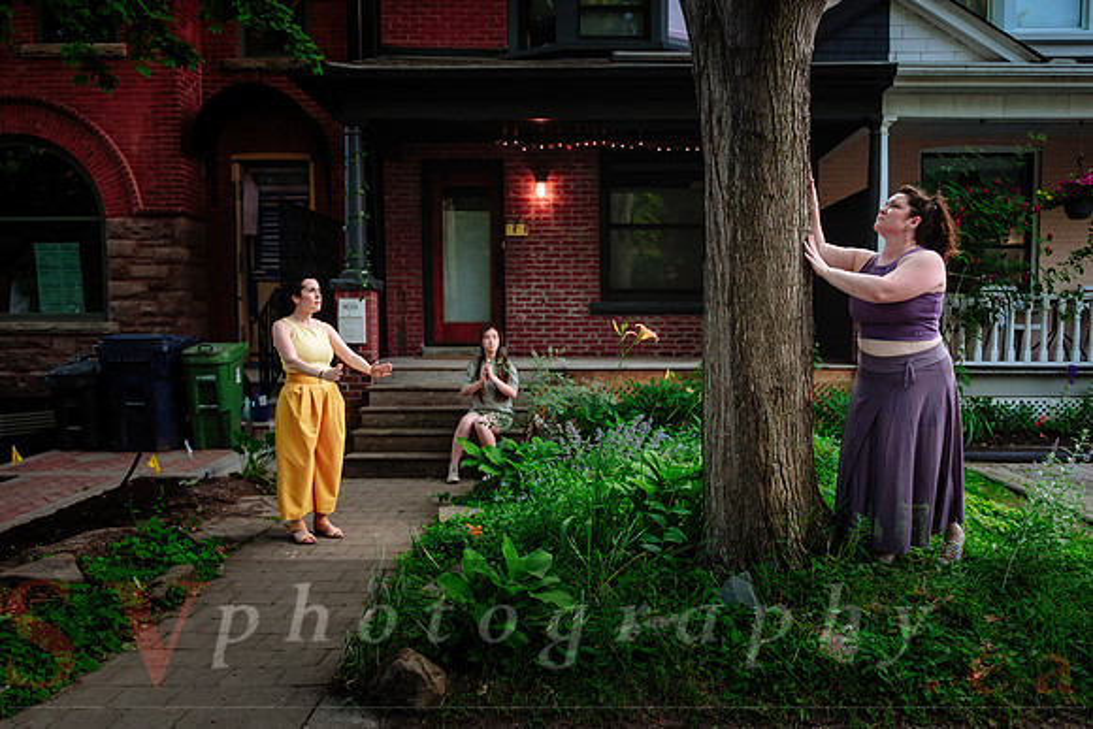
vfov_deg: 45.8
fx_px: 861
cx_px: 547
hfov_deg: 64.8
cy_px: 393
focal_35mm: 28
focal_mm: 17
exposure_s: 1/500
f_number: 1.8
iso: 500
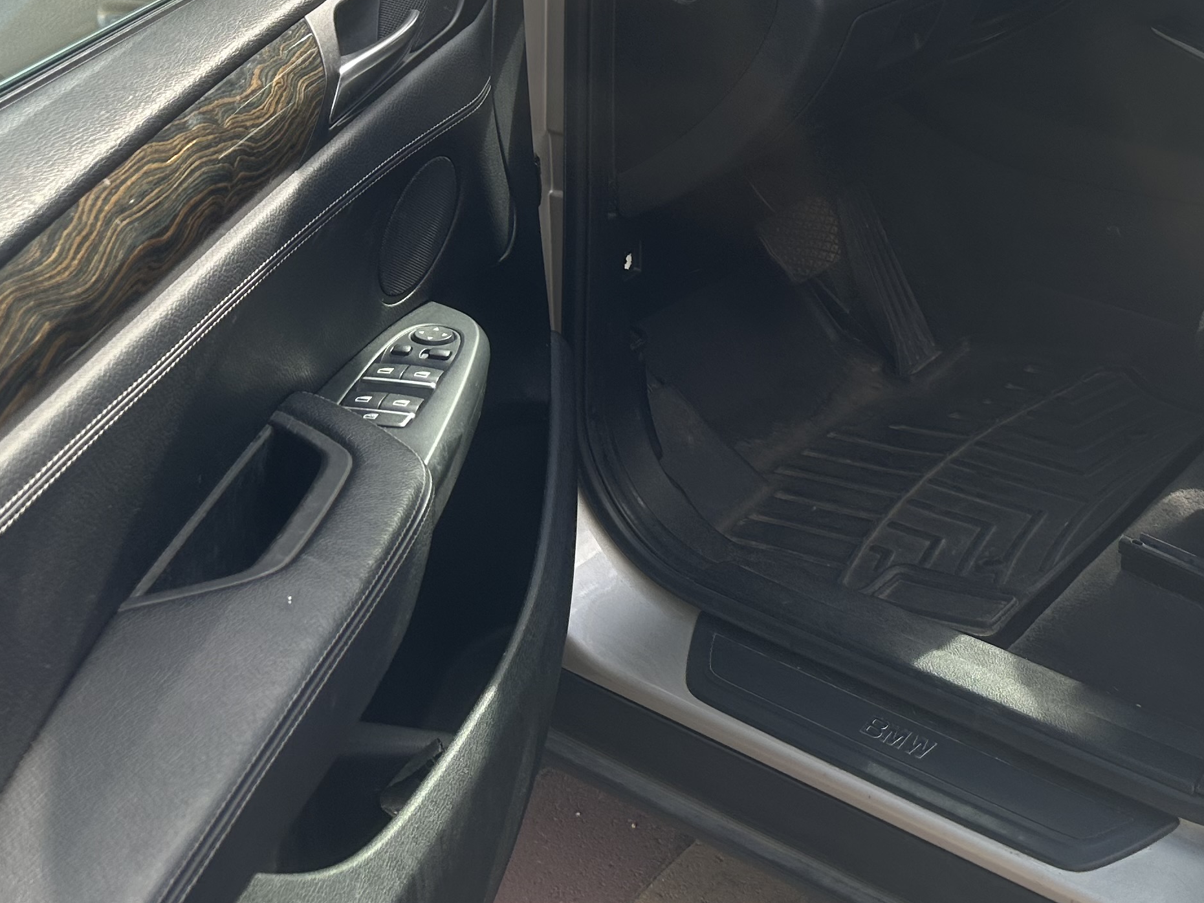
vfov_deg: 26.5
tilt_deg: -17.0
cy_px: -5
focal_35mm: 52
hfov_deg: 35.1
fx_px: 1809
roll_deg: +0.6
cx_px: 1033
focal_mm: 6.86
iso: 80
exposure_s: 1/699
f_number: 1.78
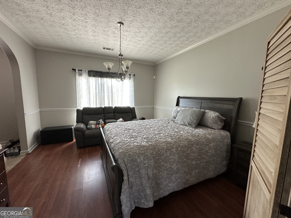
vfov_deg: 85.7
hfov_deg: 102.1
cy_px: 109
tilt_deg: -6.5
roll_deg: -0.9
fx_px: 118
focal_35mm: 14
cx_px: 146
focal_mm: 2.22
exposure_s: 1/99
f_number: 2.2
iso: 250
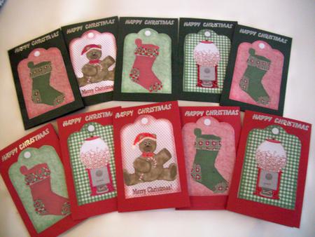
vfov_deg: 44.2
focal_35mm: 32
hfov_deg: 56.8
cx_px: 158
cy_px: 118
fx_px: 291
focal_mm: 5.7
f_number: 2.9
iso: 160
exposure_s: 1/8
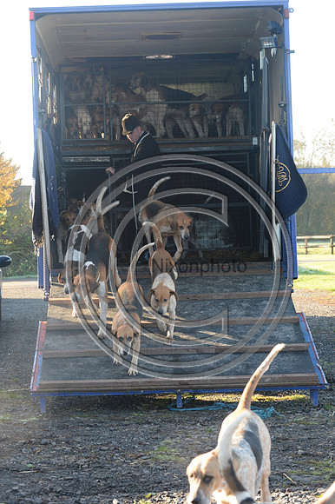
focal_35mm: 102
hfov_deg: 13.4
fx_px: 1425
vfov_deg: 20.0
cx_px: 168
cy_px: 252
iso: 1000
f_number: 7.1
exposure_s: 1/200
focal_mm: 102
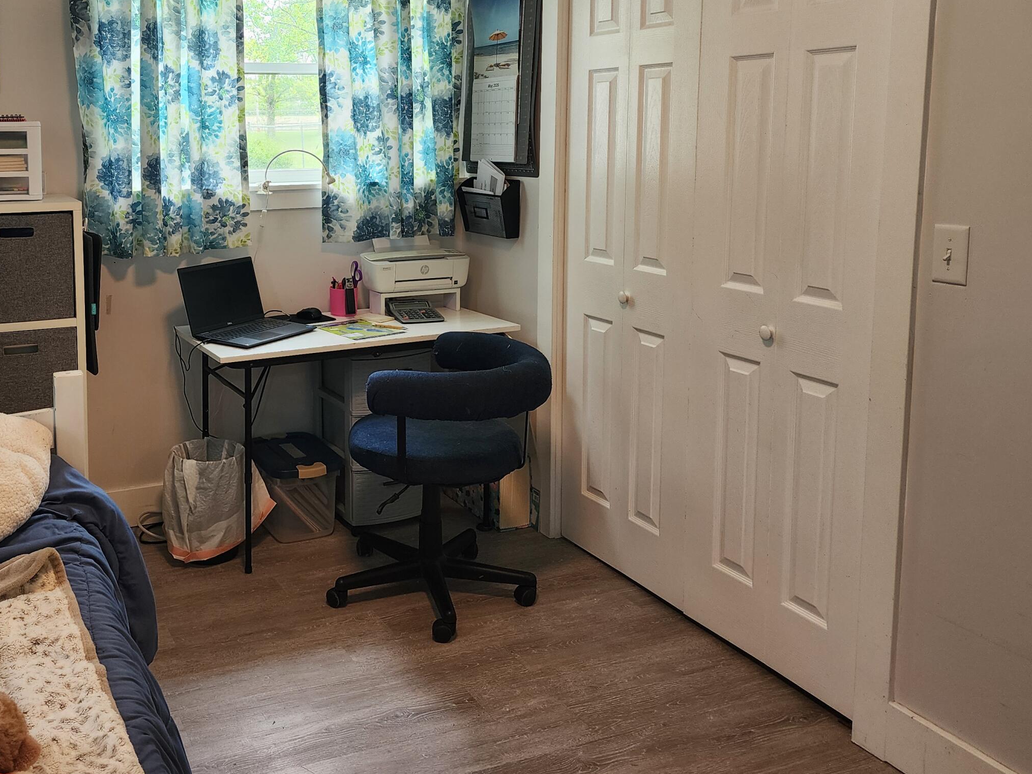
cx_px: 296
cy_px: 251
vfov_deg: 41.2
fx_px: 1014
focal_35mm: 34
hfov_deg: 52.3
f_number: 1.8
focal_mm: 6.4
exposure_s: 1/120
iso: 160
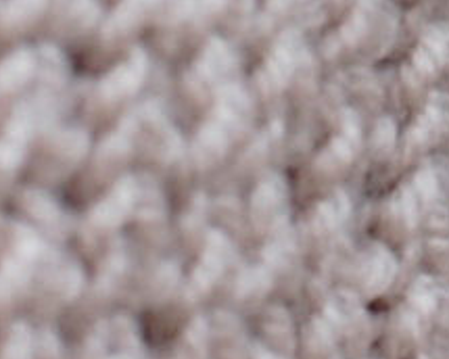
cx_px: 1671
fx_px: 11149
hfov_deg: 2.3
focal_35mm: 839
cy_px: -1538
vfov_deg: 1.8
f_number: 7.1
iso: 200
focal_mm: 50
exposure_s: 1/200
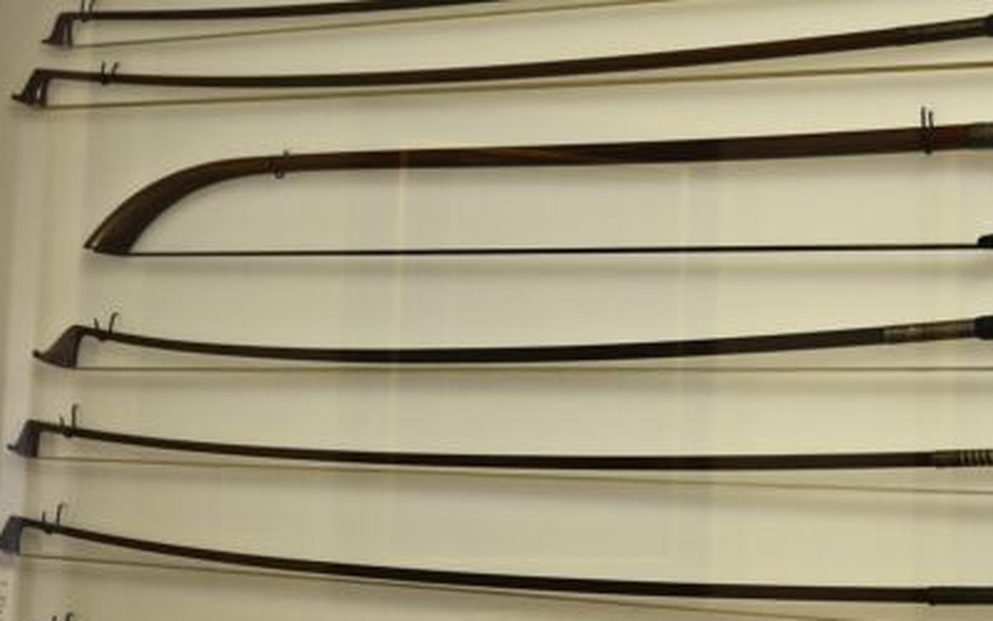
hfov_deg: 30.8
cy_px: 247
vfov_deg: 19.7
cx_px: 698
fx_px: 1781
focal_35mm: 66
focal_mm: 27
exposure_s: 1/20
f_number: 5.6
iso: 800
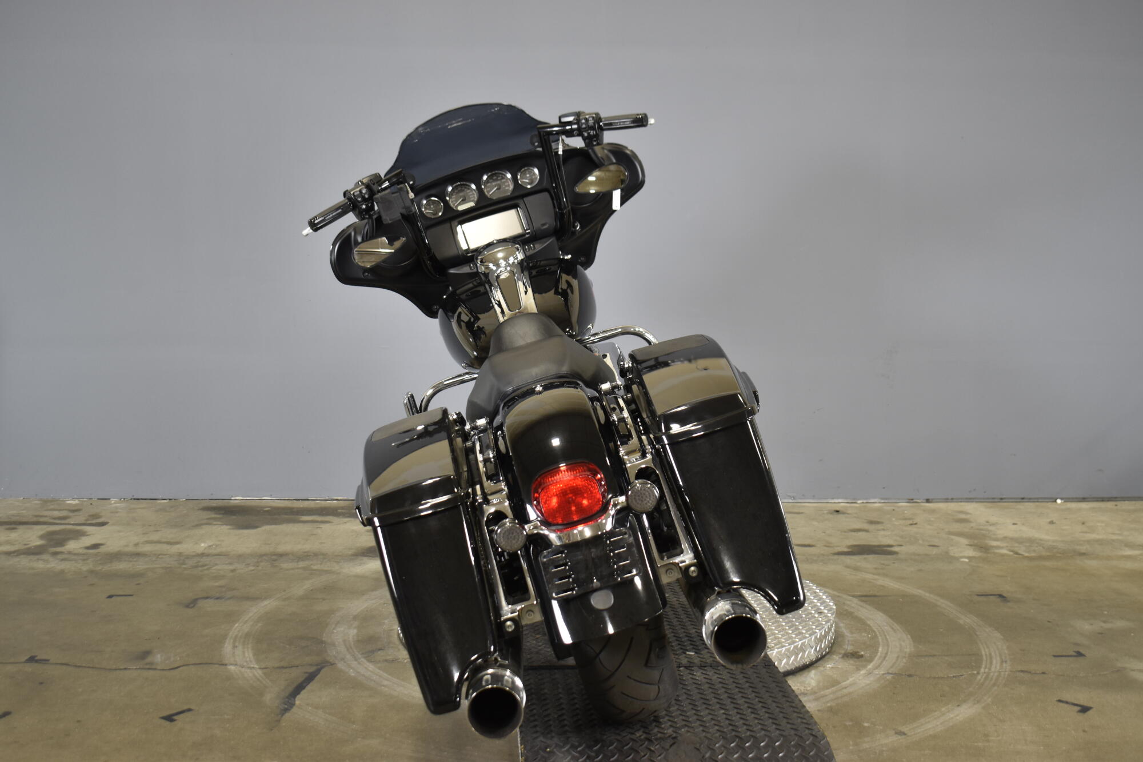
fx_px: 1286
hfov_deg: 47.9
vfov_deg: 33.0
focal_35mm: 40
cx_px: 572
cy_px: 381
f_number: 4
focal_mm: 27
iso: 400
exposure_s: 1/25
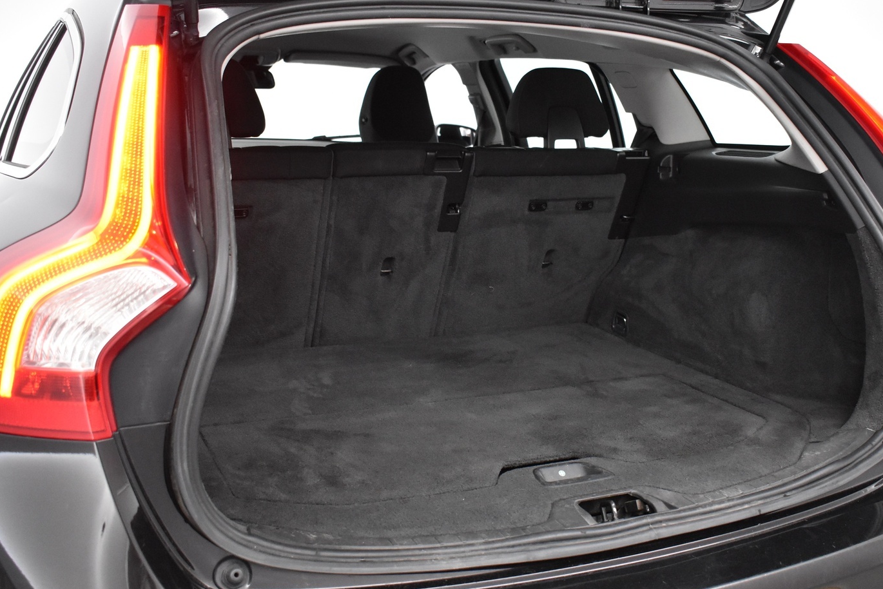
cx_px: 482
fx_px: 957
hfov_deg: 49.5
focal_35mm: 39
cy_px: 291
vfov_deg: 34.2
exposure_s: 1/60
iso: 3200
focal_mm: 22
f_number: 4
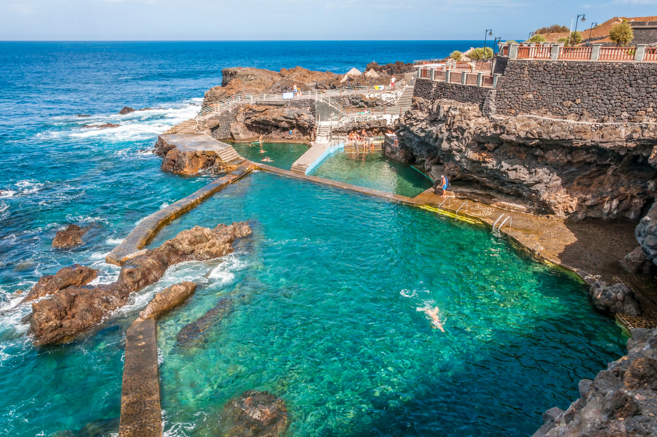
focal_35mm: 27
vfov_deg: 47.8
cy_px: 218
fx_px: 492
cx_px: 328
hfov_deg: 67.4
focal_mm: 18
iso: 200
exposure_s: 1/60
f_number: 16
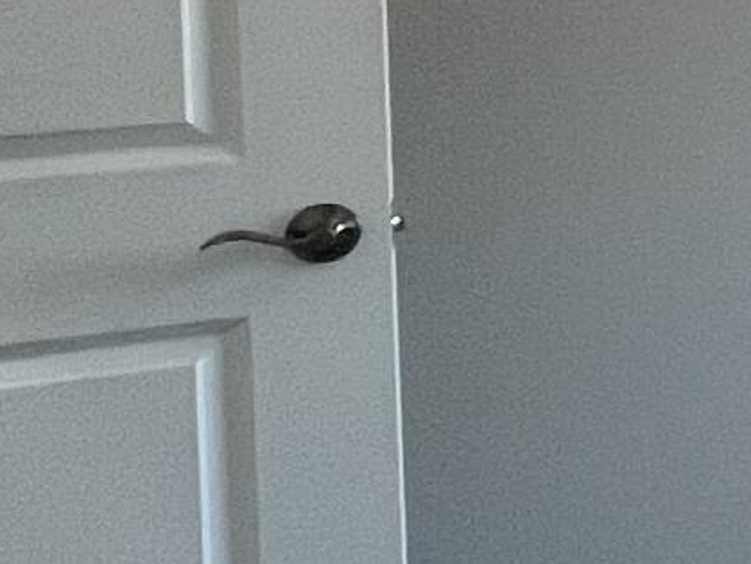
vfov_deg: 15.2
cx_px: 2052
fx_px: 2019
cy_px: -150
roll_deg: -0.3
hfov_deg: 12.7
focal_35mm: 93
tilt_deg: -1.5
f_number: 1.8
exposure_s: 1/120
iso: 100
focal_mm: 1.57
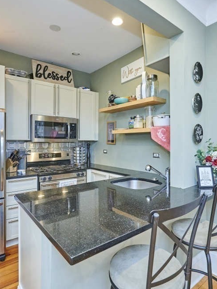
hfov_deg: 63.4
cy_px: 140
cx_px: 110
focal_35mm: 21
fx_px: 176
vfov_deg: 79.0
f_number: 5.6
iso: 1600
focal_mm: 14
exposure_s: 1/60
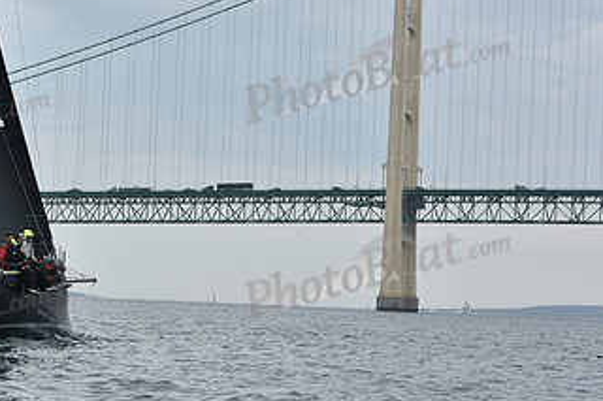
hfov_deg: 13.1
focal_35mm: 156
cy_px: 199
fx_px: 2612
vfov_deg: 8.8
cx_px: 149
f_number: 7.1
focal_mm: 86
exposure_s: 1/800
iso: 250
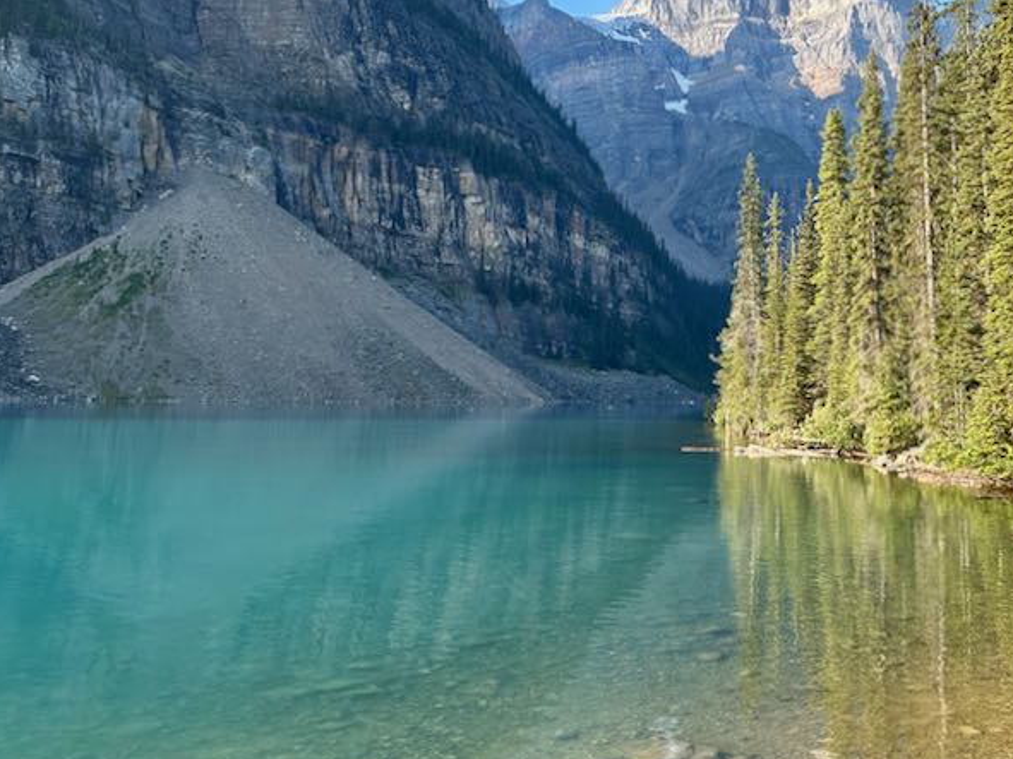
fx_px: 1141
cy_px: 190
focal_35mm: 39
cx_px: 679
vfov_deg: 36.0
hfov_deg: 47.1
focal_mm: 6.86
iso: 80
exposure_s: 1/1183
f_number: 1.78
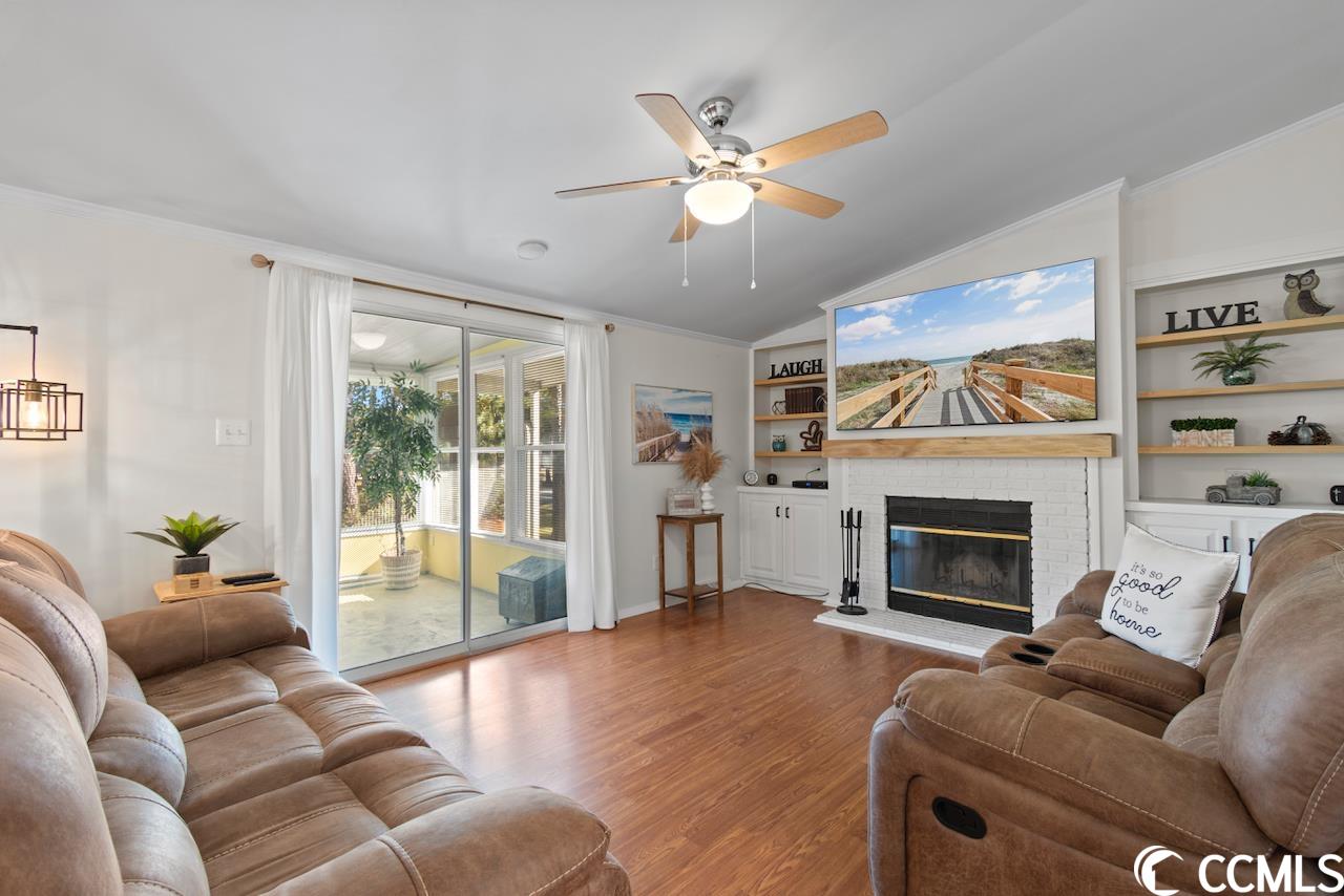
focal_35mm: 15
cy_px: 448
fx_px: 560
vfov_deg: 77.4
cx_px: 672
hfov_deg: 100.4
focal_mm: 10
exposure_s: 1/1.25
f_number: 4.5
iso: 100
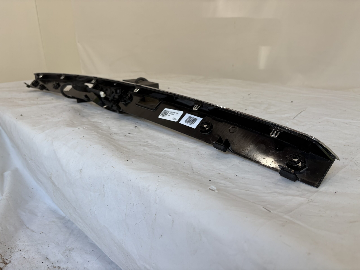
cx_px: 180
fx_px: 270
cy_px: 135
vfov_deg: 53.1
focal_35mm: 26
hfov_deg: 67.3
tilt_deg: -18.5
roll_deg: +2.9
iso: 32
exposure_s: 1/122
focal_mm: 5.96
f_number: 1.6
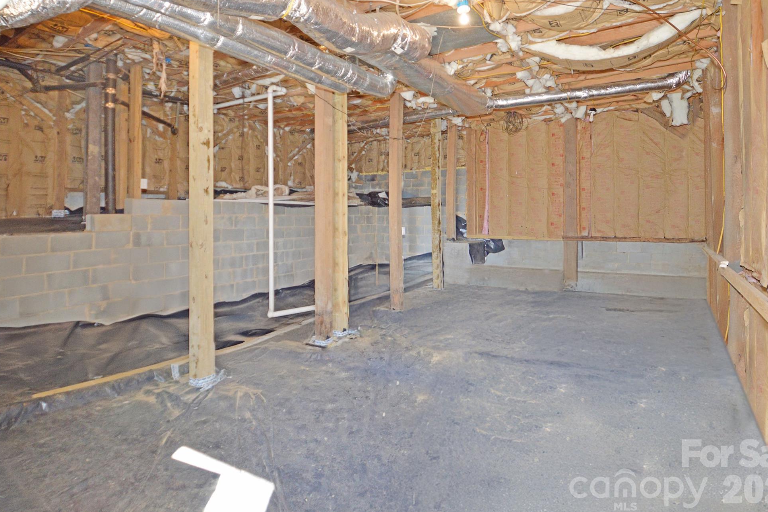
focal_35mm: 18
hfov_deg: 89.1
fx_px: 390
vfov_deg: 66.6
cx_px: 401
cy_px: 247
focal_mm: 11.5
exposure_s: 1/60
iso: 560
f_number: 3.5
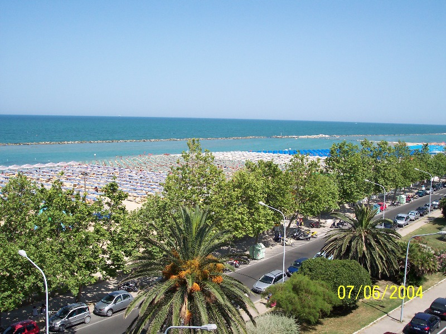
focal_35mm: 38
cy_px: 167
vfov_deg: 37.7
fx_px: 490
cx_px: 223
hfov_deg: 49.0
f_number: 4.8
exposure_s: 1/700
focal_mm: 8
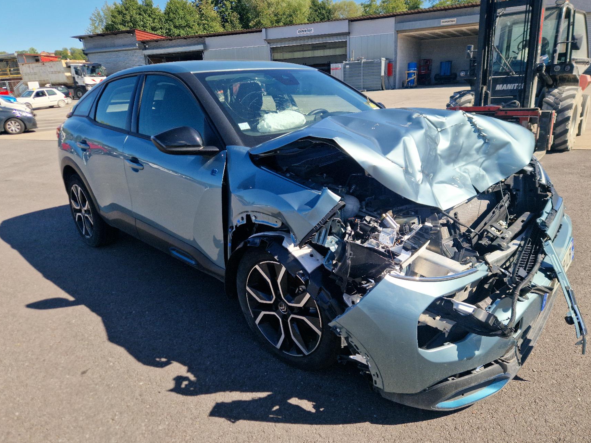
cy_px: 223
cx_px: 304
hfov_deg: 71.6
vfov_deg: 56.8
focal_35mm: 24
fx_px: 410
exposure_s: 1/1111
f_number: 1.8
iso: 50
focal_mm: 5.4
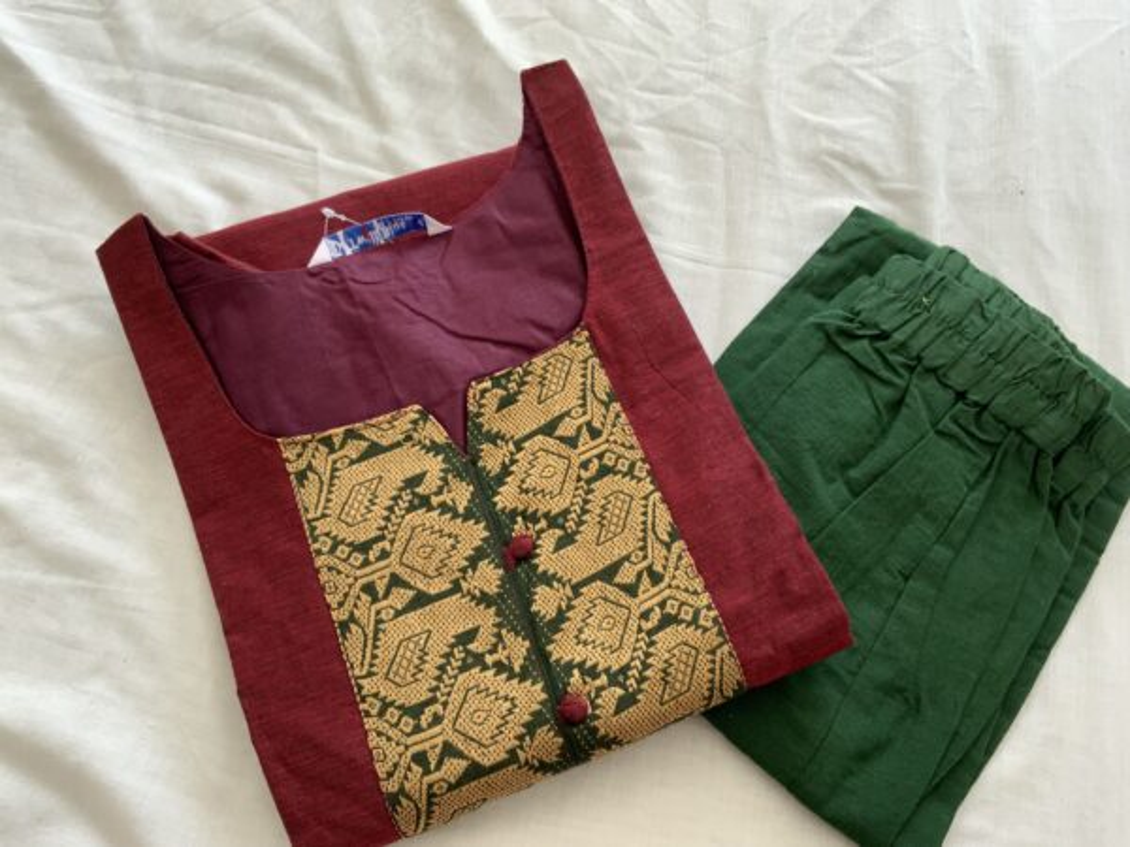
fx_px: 947
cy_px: 424
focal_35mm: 29
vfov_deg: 48.2
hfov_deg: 61.7
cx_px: 565
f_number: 1.8
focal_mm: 3
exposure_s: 1/128
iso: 16
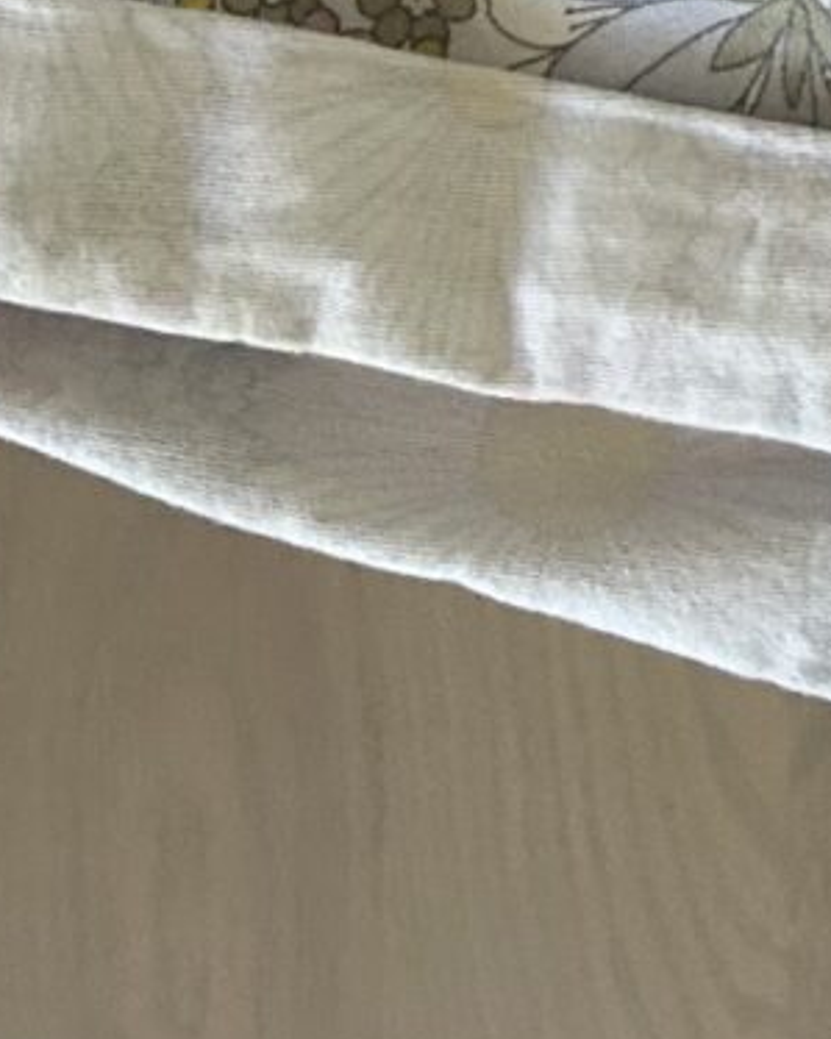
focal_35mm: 139
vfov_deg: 12.8
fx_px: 4275
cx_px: 1918
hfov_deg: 9.9
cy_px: -747
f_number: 1.5
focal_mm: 5.7
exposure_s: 1/60
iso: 320
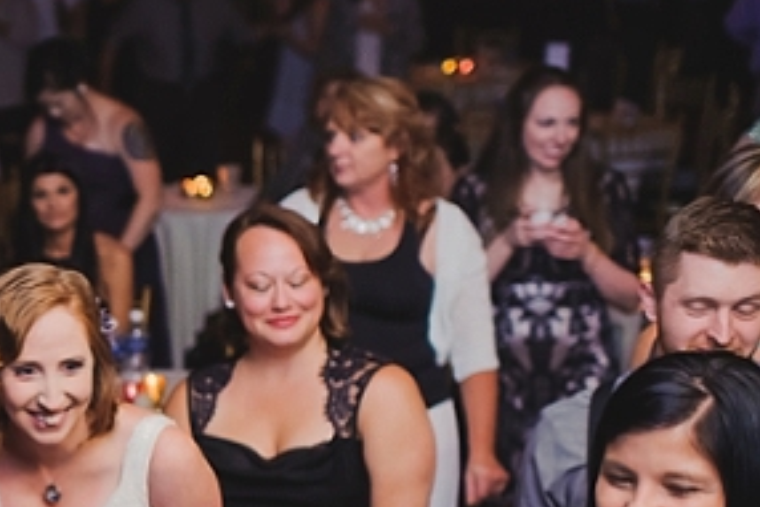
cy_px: 470
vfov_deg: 14.4
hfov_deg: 20.0
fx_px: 1985
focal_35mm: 94
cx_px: -207
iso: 1250
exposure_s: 1/200
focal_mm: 35
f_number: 2
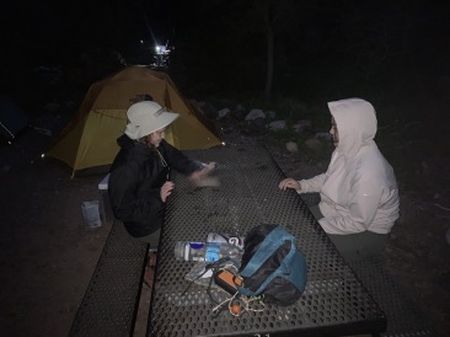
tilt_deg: -21.7
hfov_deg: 67.3
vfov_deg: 53.0
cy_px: 168
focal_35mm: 26
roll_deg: -0.8
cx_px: 225
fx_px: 338
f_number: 1.8
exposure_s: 1/4
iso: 500
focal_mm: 4.25
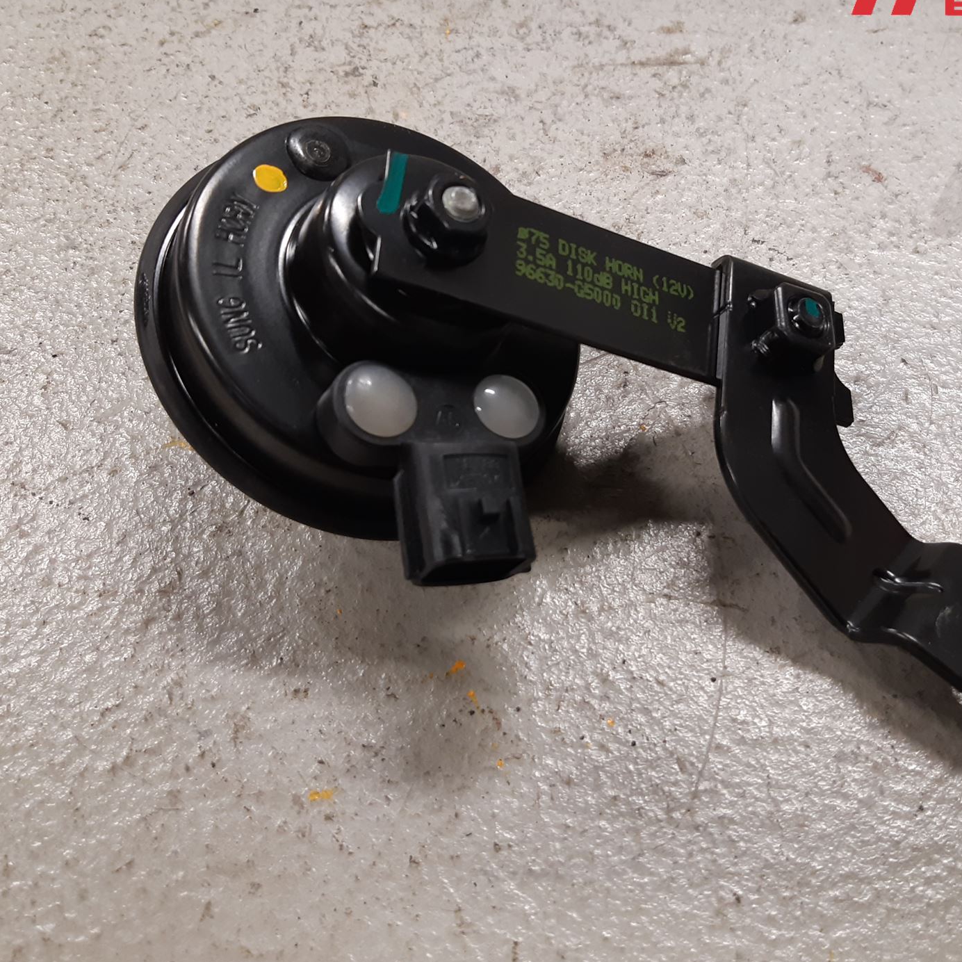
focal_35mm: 34
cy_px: 432
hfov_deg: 48.2
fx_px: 1069
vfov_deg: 48.4
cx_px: 566
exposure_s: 1/50
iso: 100
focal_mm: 3.93
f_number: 1.7
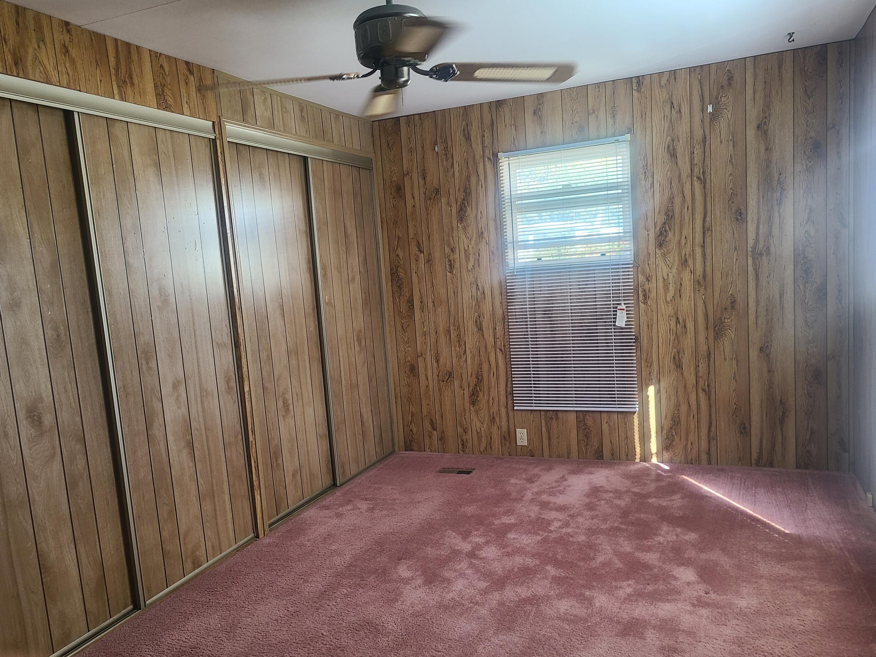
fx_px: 709
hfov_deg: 63.4
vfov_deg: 49.7
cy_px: 351
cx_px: 434
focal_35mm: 28
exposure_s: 1/60
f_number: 1.8
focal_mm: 5.4
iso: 100
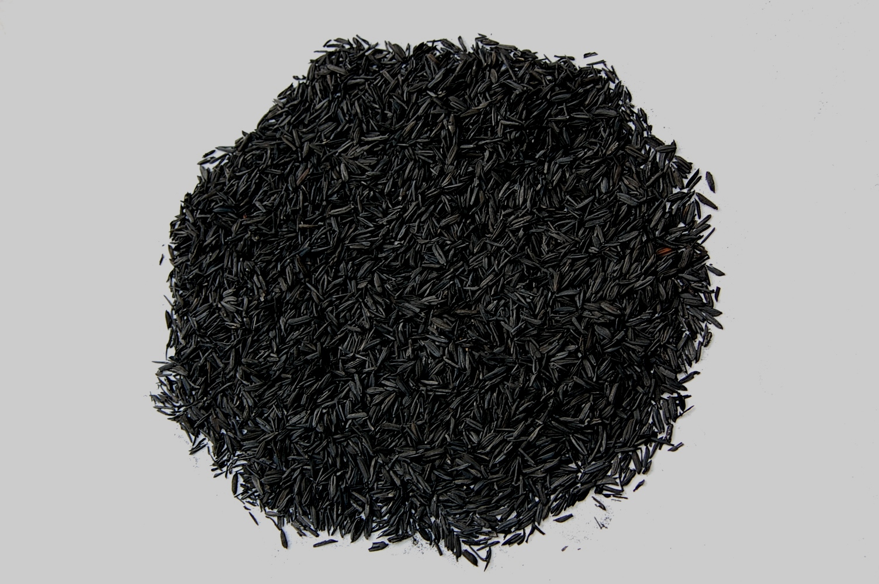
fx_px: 1281
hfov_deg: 37.9
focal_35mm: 52
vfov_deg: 25.7
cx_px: 440
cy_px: 292
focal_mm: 35
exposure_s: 1/40
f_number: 8
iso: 200
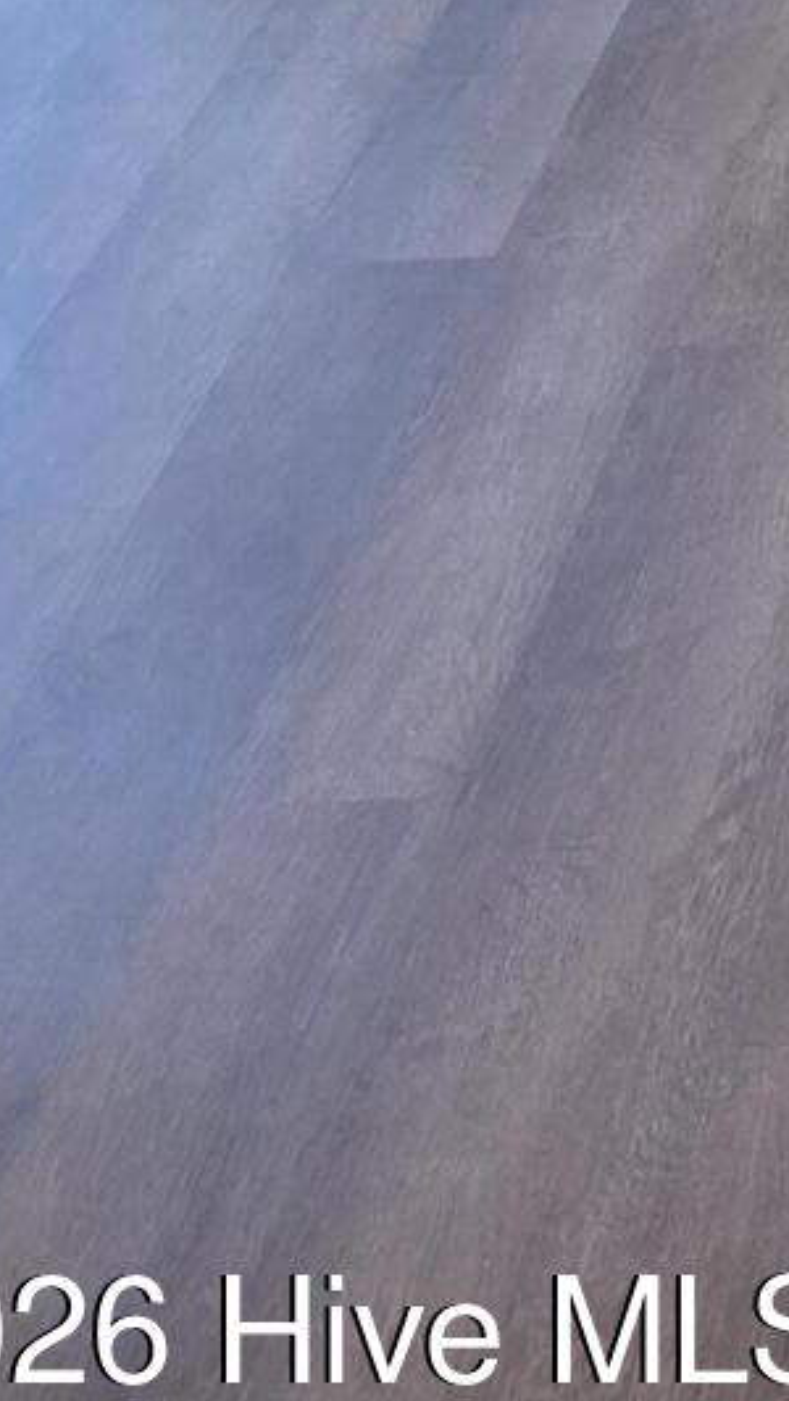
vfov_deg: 18.3
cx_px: 1694
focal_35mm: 94
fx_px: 3494
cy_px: -1057
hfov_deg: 11.3
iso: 500
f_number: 1.8
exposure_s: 1/120
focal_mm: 5.4
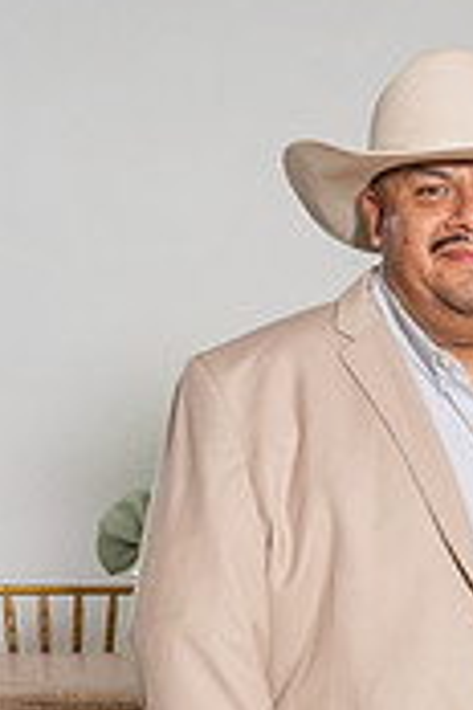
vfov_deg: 11.2
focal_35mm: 176
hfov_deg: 7.0
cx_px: 1388
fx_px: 3468
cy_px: 1044
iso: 200
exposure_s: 1/200
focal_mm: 29
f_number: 6.3
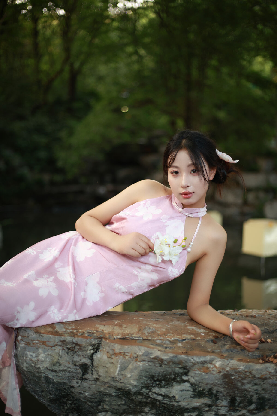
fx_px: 565
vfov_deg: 40.3
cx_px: 138
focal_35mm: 49
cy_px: 208
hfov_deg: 27.5
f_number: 1.8
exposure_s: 1/200
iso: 640
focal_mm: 50
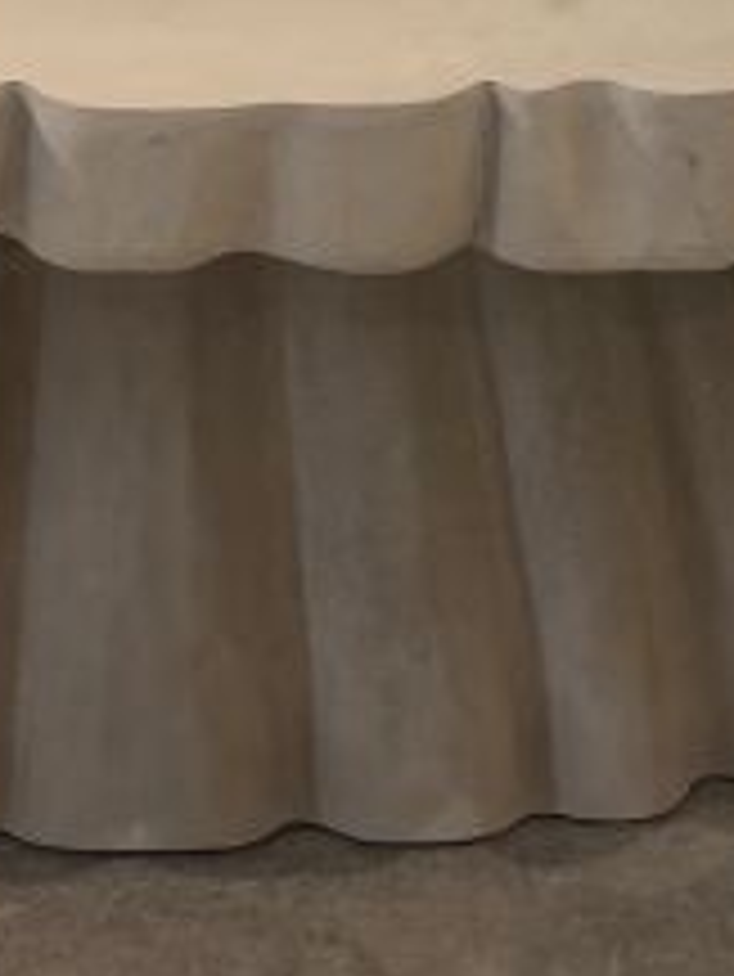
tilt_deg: -9.9
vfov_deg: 12.0
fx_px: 4067
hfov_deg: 10.3
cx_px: 158
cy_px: -1057
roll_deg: -1.6
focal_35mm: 144
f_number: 1.6
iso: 50
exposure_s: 1/120
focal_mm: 5.96
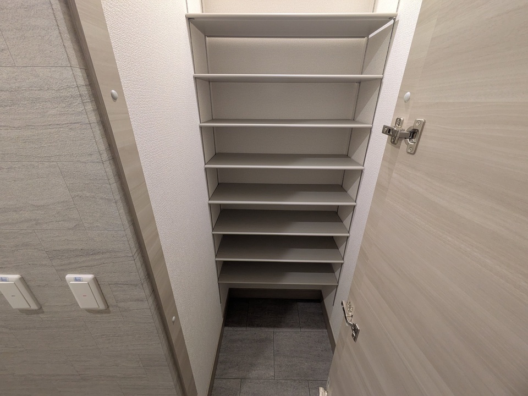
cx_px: 264
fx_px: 214
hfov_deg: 102.1
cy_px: 198
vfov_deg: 85.7
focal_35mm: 14
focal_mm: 1.83
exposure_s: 1/25
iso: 122
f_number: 2.2
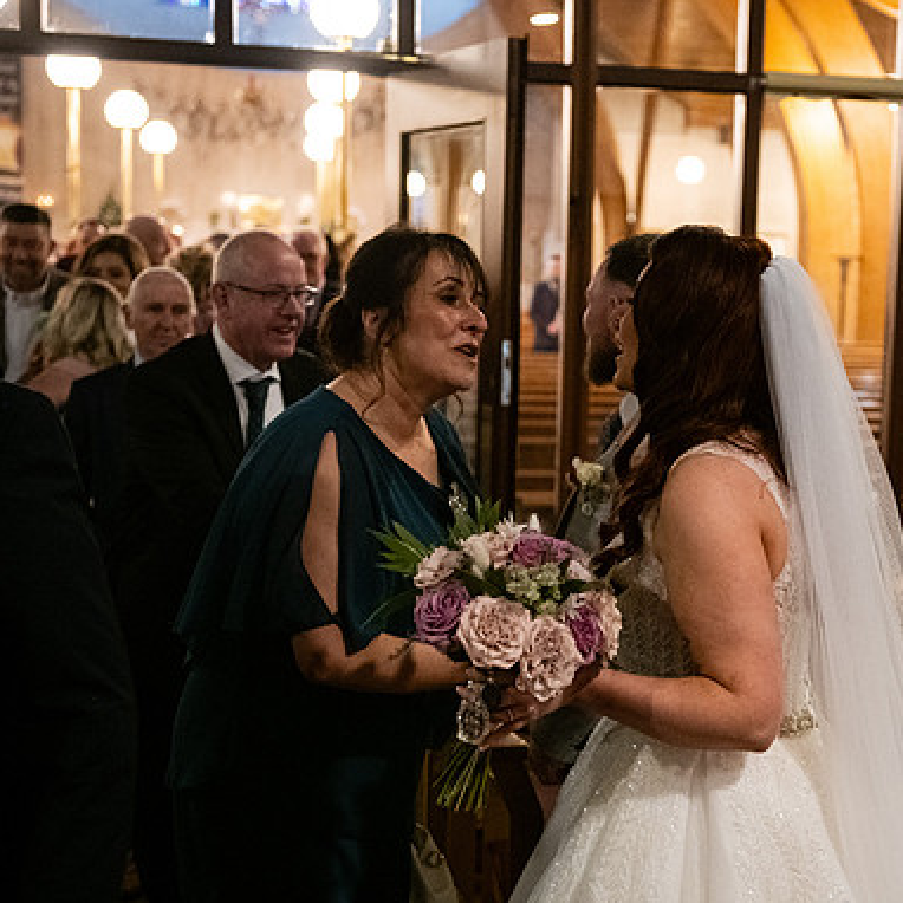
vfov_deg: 27.7
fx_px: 1830
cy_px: 455
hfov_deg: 27.4
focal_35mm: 62
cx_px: 664
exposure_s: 1/160
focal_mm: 48
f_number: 3.5
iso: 2500
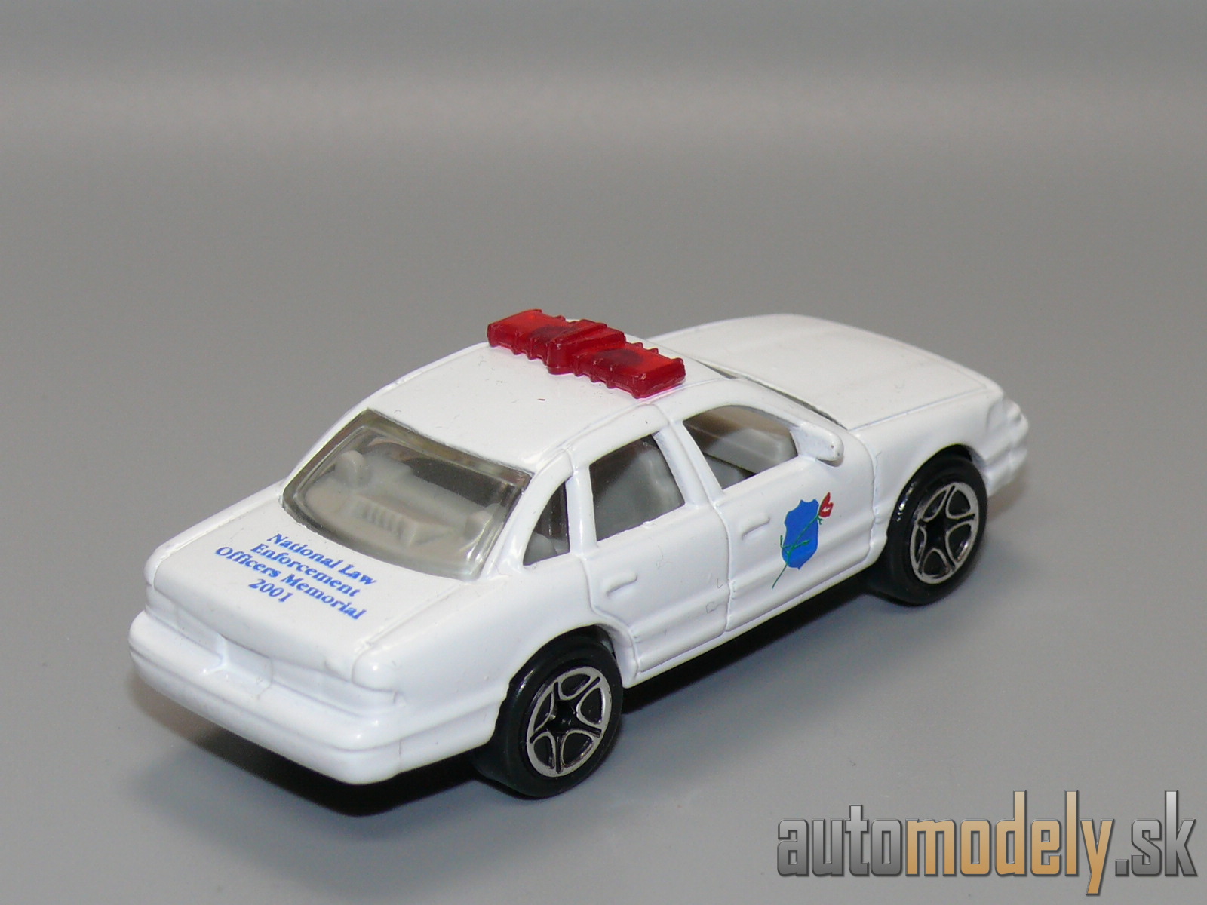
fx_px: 4045
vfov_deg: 12.8
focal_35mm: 116
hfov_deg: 17.0
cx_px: 604
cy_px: 452
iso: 100
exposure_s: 1/30
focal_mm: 14.3
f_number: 4
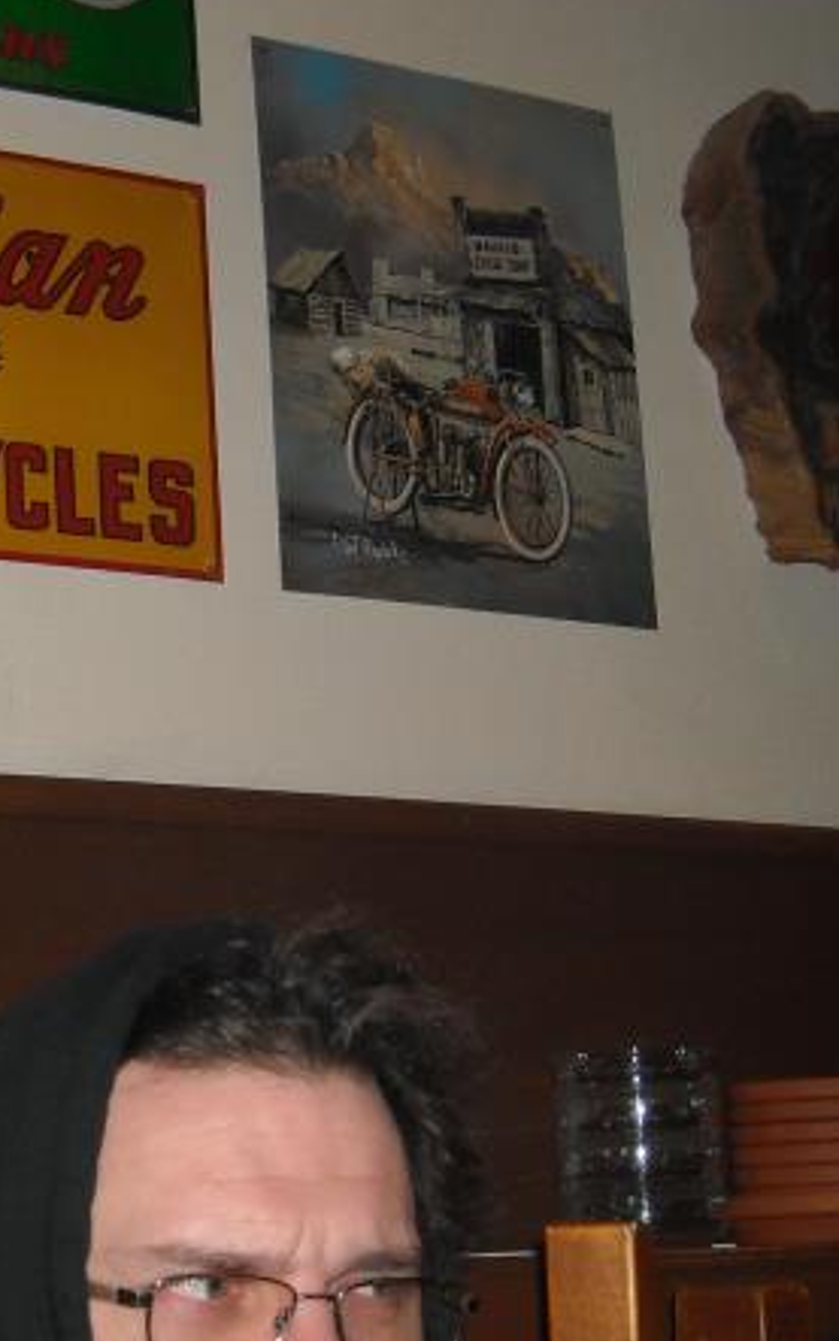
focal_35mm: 67
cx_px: -64
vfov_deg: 30.5
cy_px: 820
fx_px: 2450
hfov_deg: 18.7
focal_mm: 5.7
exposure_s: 1/60
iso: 200
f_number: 2.8
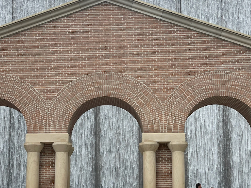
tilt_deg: +13.8
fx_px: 566
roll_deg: +1.4
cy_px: 94
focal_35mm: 78
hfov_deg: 25.0
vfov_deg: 18.9
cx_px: 111
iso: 25
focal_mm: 6
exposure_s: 1/585
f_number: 2
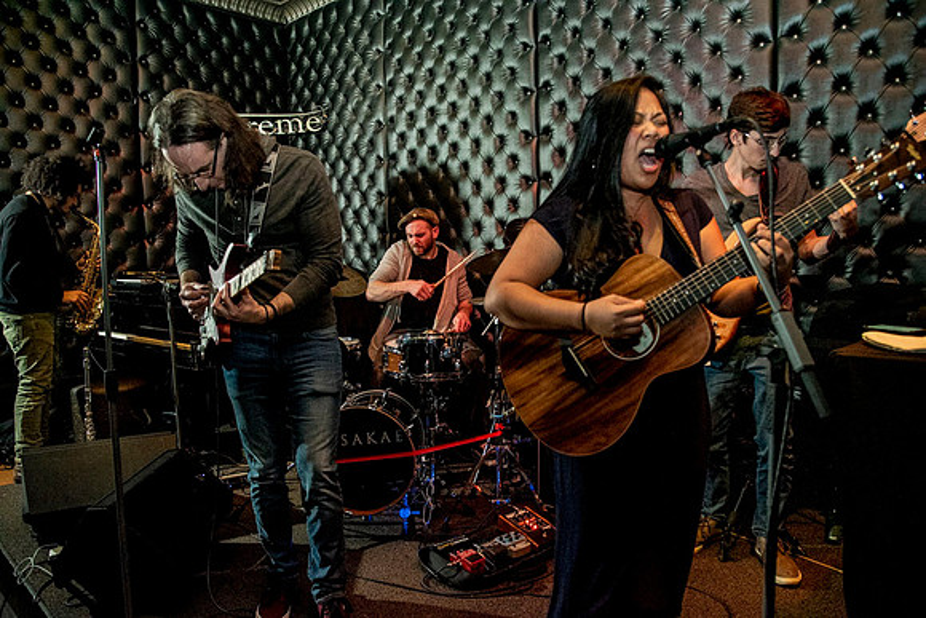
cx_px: 463
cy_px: 309
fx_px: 617
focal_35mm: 24
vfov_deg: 53.2
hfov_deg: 73.7
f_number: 4
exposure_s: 1/200
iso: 6400
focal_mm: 24
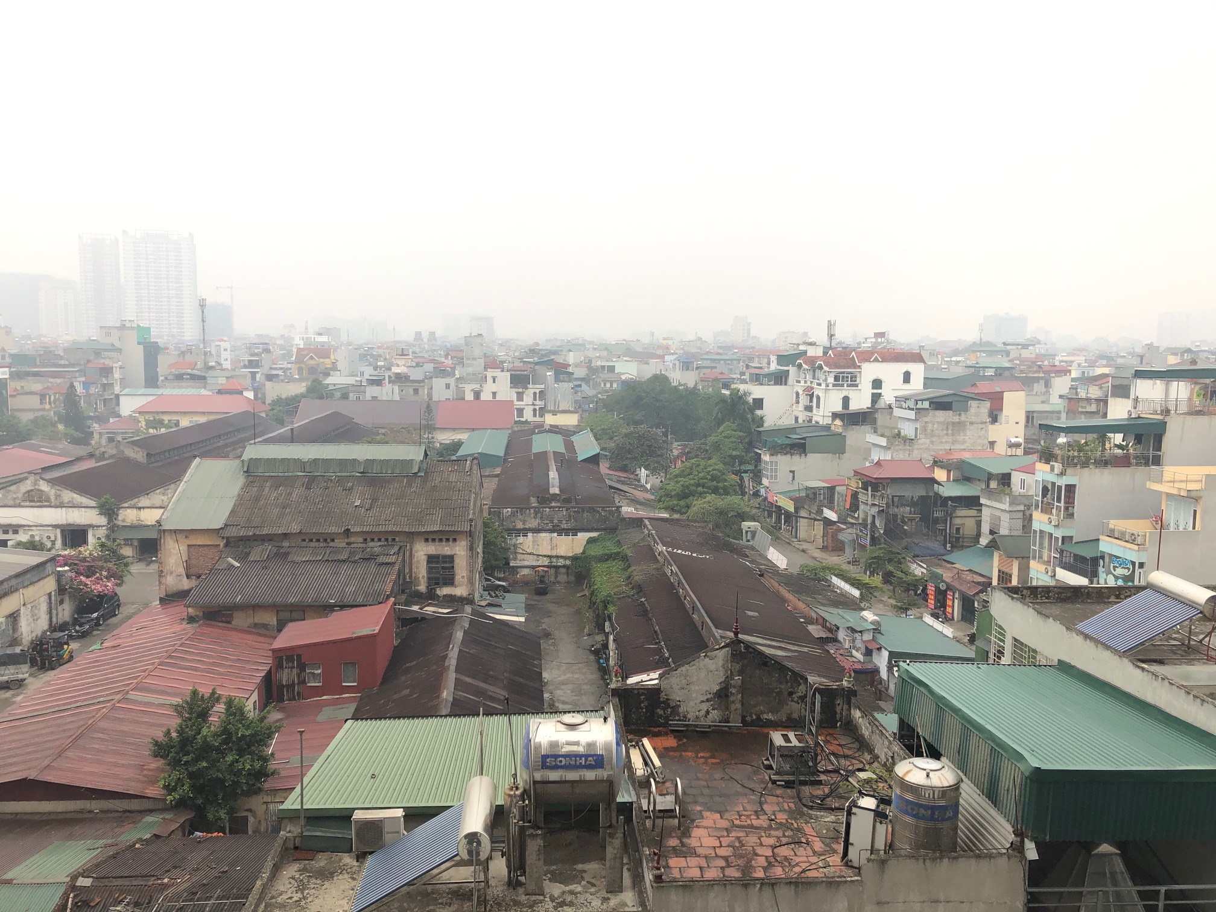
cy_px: 456
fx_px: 984
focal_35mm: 28
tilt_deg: -4.4
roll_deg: +0.2
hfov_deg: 63.4
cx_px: 608
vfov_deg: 49.7
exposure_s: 1/310
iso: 20
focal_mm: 4
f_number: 1.8
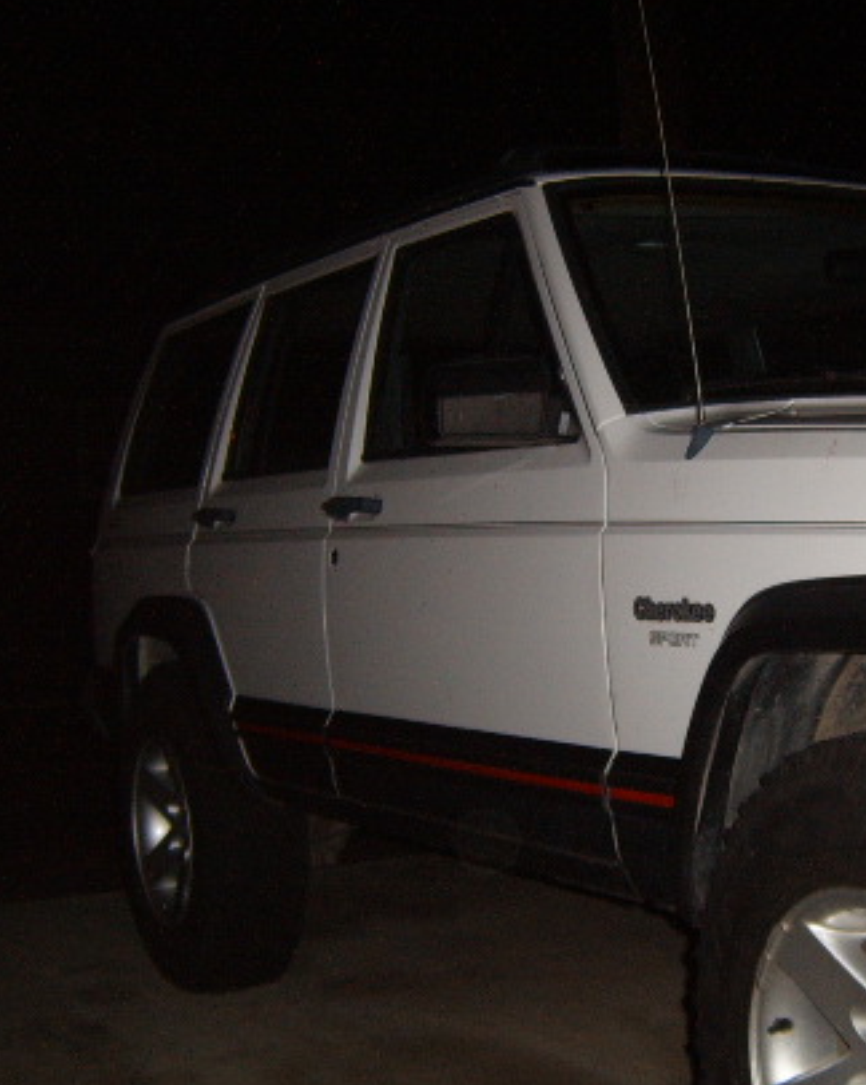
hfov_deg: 26.1
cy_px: 577
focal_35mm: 57
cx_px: 708
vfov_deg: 33.0
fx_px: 1829
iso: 141
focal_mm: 6.2
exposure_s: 1/30
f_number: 2.9
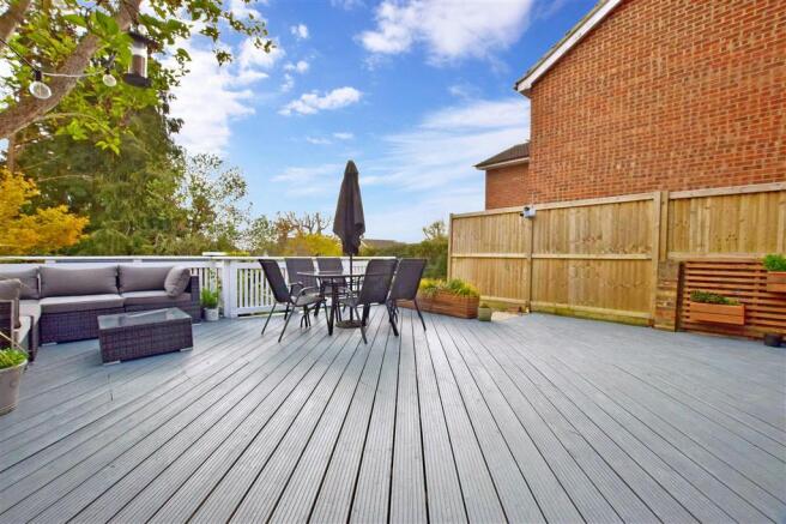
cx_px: 393
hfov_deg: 100.4
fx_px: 327
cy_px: 262
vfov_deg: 77.3
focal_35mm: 15
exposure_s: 1/250
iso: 500
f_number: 22
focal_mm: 10
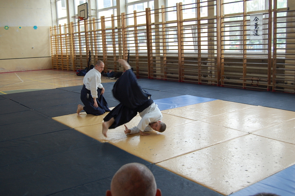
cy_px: 98
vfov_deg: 34.2
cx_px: 148
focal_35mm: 39
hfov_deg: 49.6
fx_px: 319
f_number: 5
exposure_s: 1/100
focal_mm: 26
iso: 400
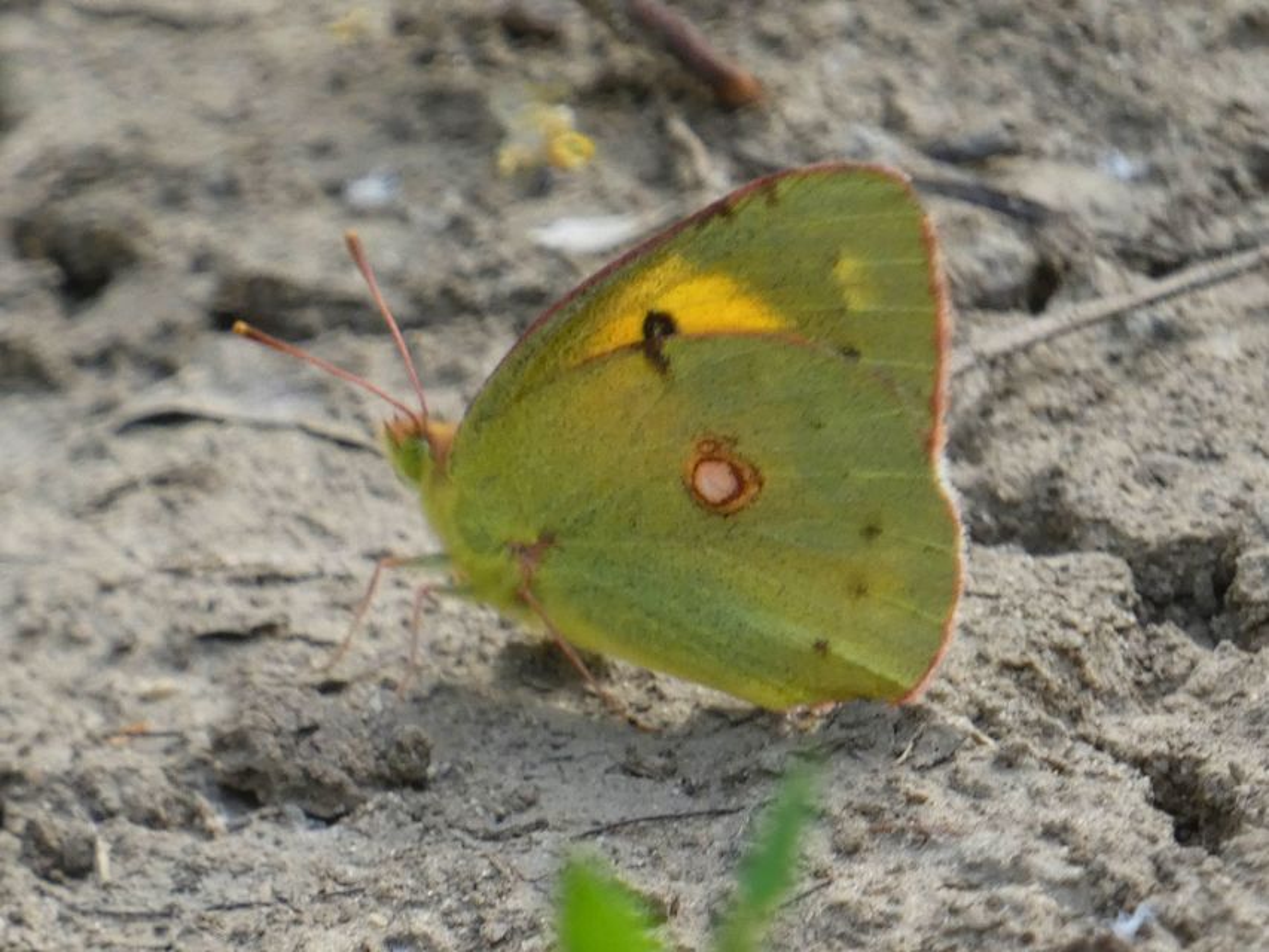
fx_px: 26288
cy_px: 476
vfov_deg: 2.1
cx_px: 634
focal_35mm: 717
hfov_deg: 2.8
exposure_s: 1/100
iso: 200
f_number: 5.6
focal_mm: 128.4
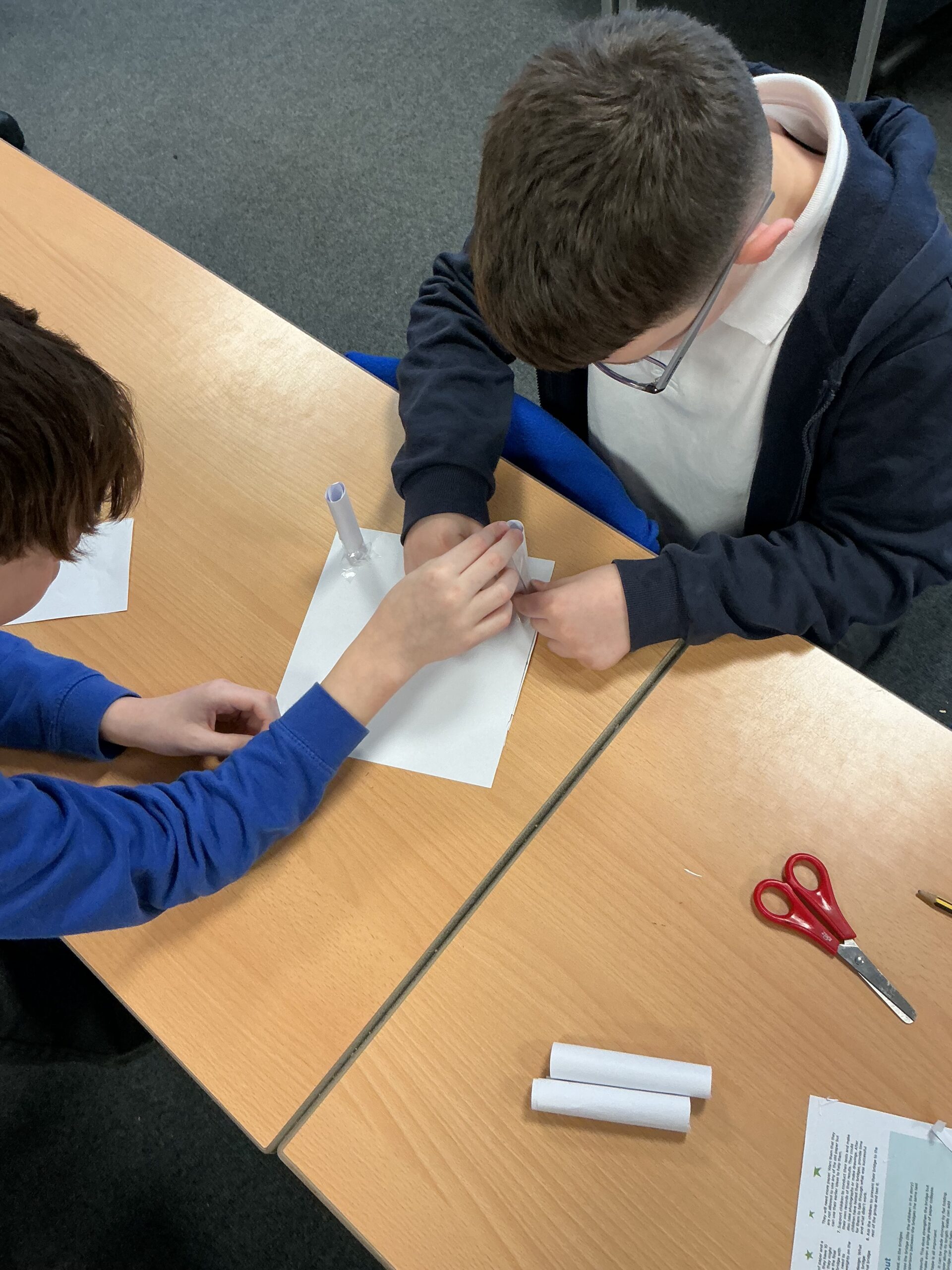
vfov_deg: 61.7
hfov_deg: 48.2
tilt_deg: -65.6
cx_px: 476
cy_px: 635
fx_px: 1063
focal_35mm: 29
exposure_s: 1/60
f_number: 1.8
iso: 80
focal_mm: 3
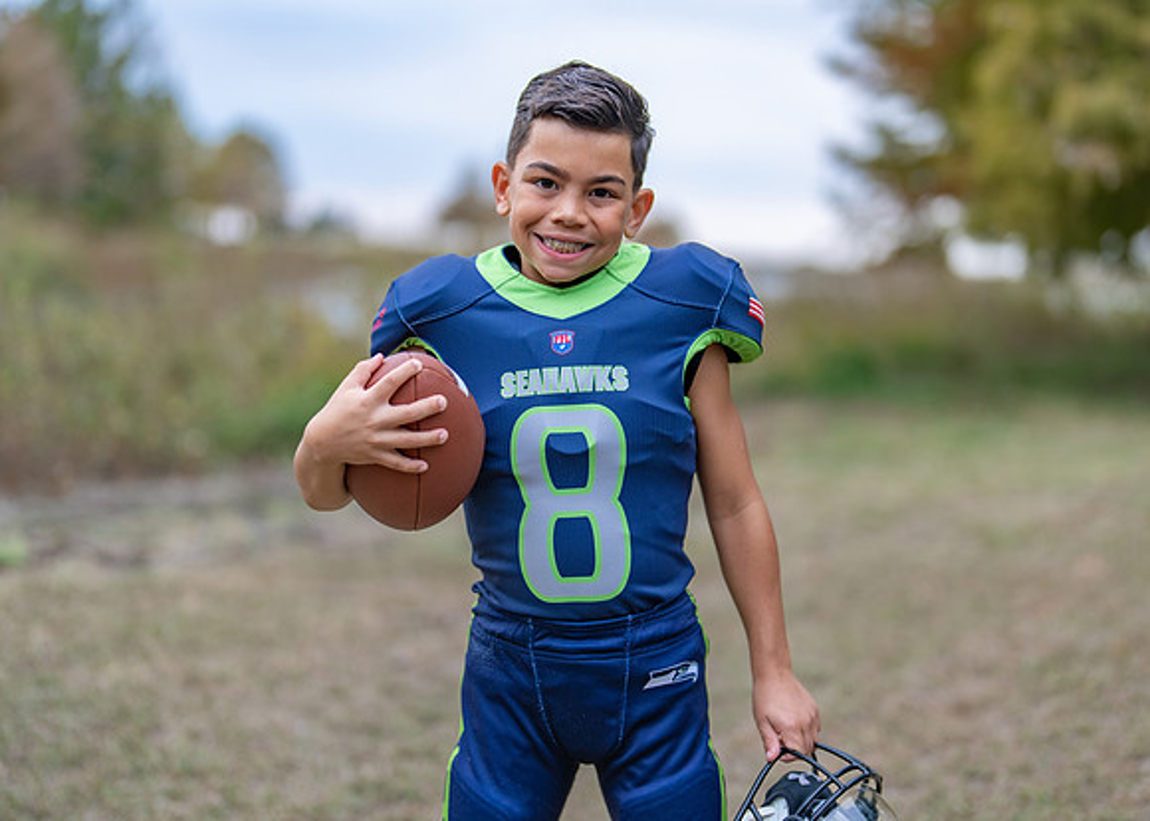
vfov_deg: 24.2
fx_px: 1914
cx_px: 612
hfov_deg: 33.4
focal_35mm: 59
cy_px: 367
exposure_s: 1/640
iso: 100
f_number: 1.2
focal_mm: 50
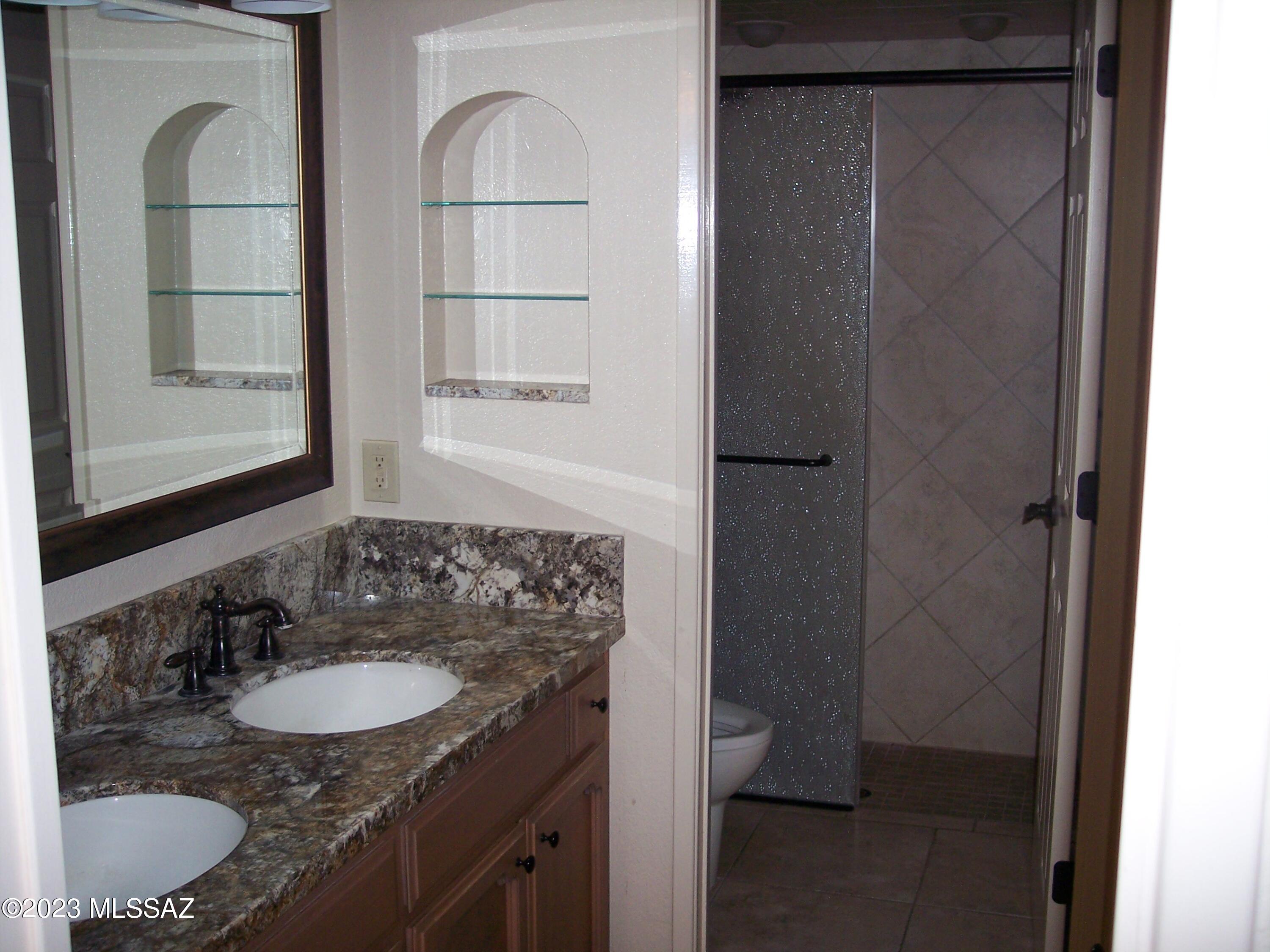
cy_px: 476
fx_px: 1431
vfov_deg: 36.8
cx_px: 635
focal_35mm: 39
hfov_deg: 47.9
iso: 140
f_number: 2.8
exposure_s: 1/60
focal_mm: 8
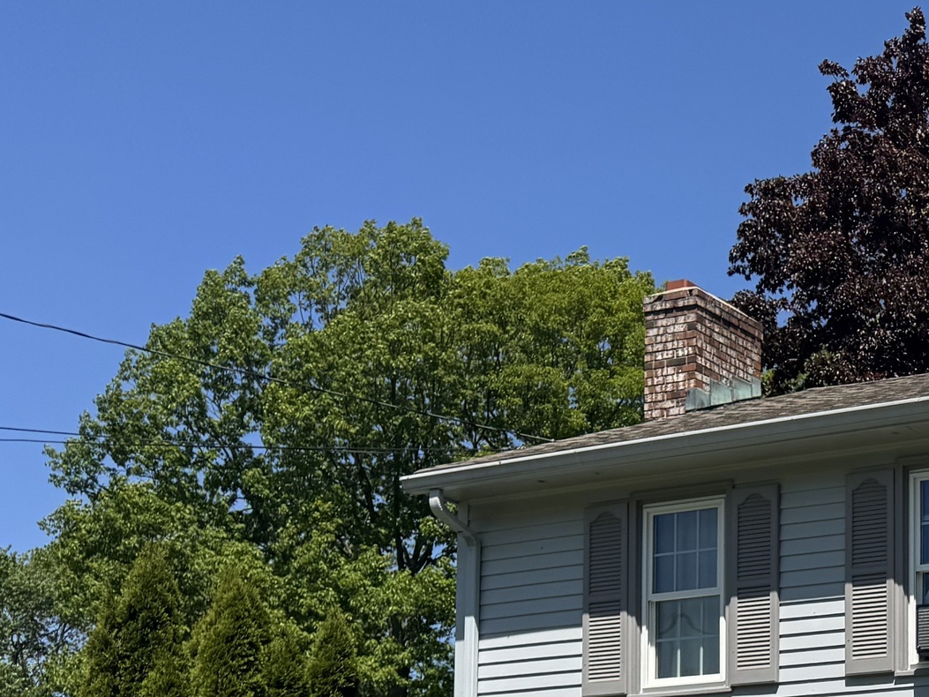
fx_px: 1879
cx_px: 1272
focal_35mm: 70
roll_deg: +0.1
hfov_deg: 23.8
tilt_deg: +3.2
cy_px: 914
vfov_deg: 19.4
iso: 80
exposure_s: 1/4608
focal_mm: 6.76
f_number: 1.78
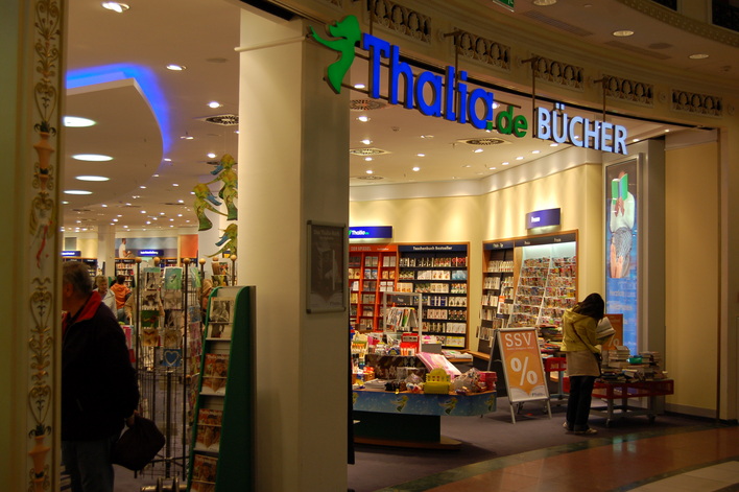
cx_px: 370
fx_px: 862
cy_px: 246
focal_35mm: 42
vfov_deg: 31.8
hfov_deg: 46.4
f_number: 4.5
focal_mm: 28
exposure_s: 1/80
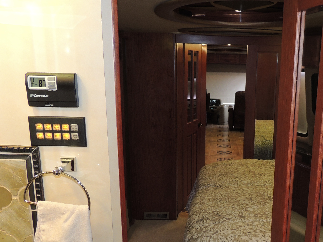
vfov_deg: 36.5
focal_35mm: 39
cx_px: 220
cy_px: 160
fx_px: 364
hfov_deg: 47.0
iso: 200
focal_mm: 4.3
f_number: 3
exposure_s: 1/30
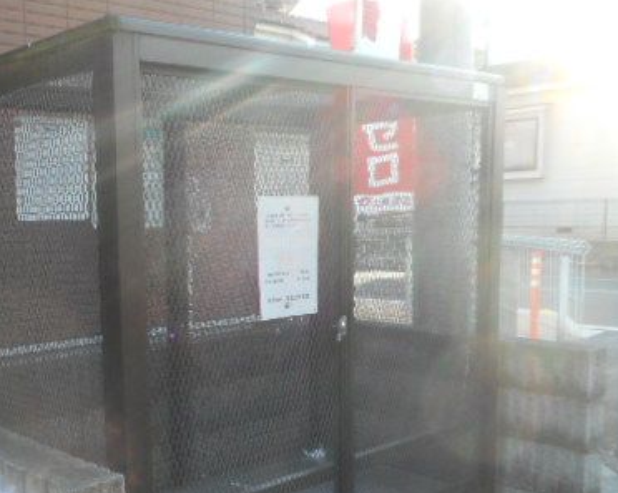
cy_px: 315
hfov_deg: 42.8
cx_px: 173
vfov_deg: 35.4
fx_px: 768
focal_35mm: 42
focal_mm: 4.5
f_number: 3.7
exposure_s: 1/250
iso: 250
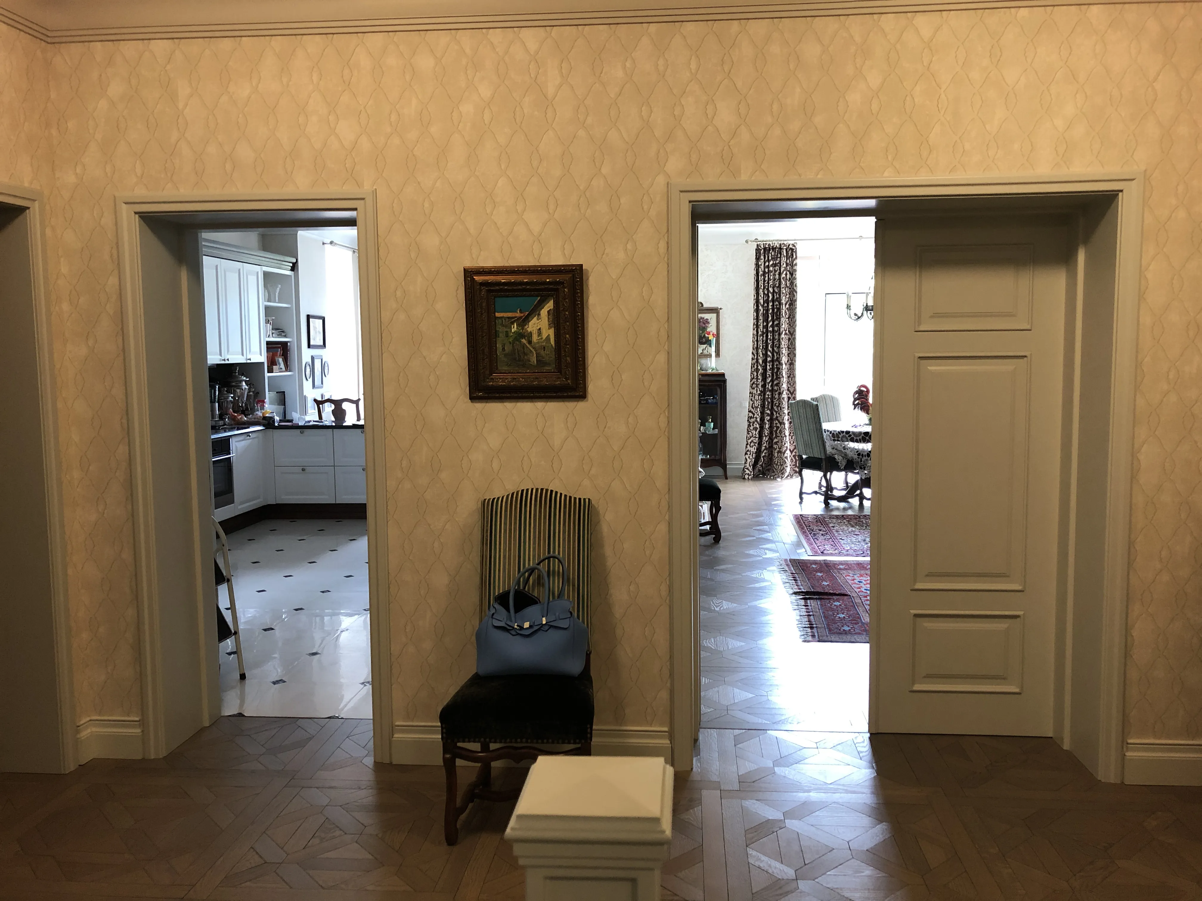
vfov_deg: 49.7
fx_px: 972
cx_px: 601
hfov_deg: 63.4
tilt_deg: -4.6
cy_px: 450
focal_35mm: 28
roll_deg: +0.2
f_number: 1.8
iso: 64
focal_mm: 4
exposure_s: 1/15
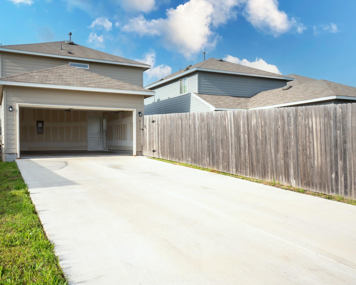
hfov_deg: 57.1
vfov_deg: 47.1
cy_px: 143
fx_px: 327
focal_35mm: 31
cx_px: 164
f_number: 18
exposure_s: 1/60
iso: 100
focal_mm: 18
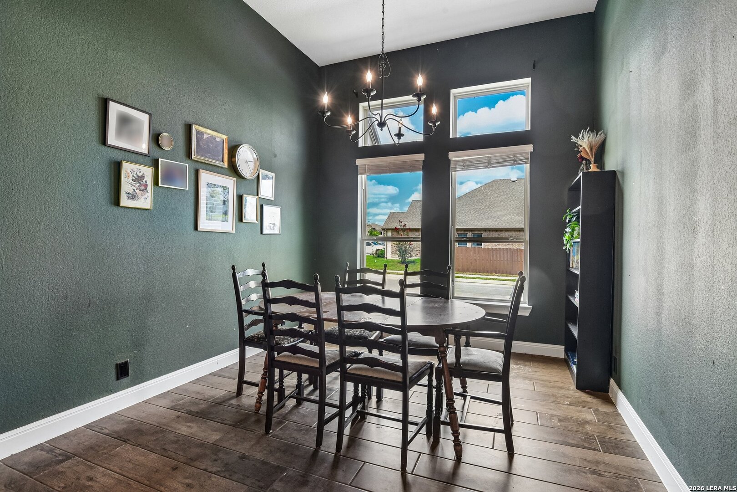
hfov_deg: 93.3
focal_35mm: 17
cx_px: 368
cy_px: 246
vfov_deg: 70.4
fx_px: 348
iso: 560
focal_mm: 17
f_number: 8
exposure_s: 1/20
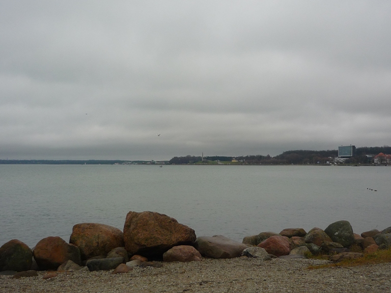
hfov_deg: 41.2
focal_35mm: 46
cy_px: 146
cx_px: 196
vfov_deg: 31.5
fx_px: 520
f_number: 2.9
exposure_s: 1/320
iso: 100
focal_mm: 6
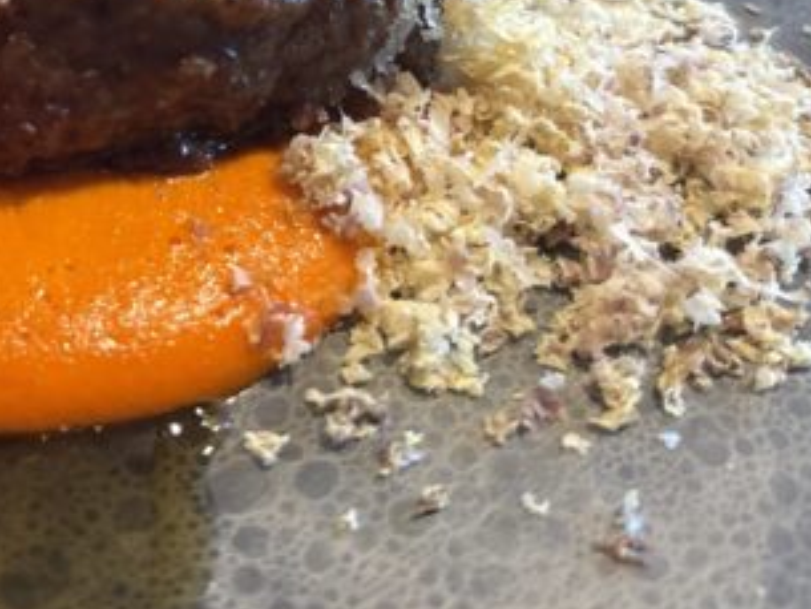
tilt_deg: -40.3
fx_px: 1453
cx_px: 142
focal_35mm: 62
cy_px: -39
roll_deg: -2.4
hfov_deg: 30.3
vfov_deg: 22.5
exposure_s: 1/60
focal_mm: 5.96
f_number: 1.6
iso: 100
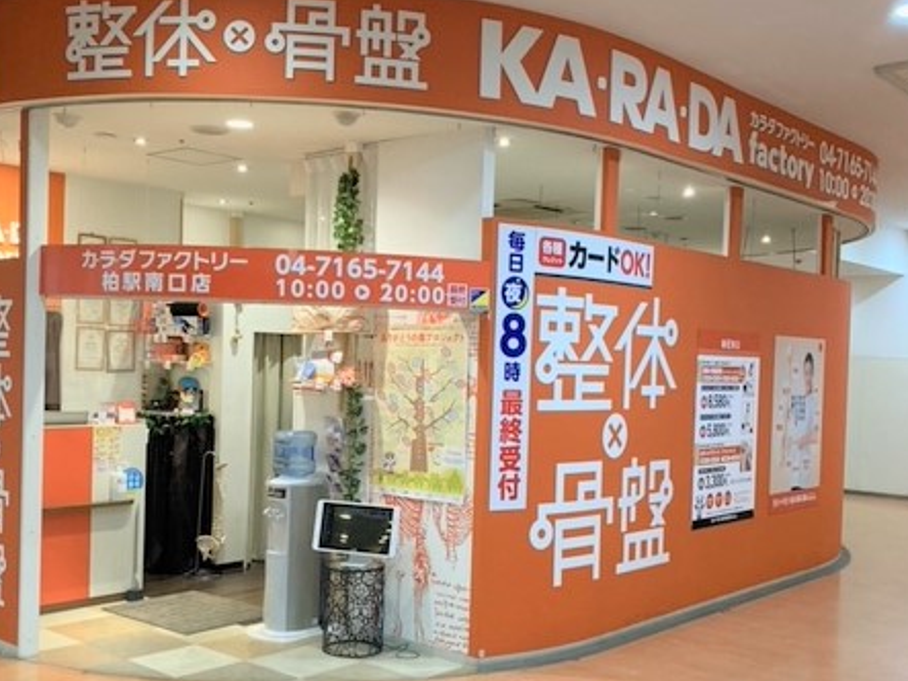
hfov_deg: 60.0
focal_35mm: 30
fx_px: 787
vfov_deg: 46.8
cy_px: 324
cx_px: 440
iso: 160
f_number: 1.8
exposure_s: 1/50
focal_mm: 3.99
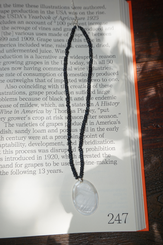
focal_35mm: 30
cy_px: 122
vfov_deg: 61.9
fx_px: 204
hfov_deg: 43.6
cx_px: 82
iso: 100
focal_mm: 20
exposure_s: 1/80
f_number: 6.3
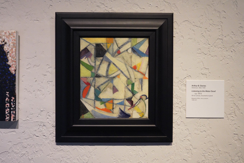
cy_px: 82
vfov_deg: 28.1
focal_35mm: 48
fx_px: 325
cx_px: 122
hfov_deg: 41.1
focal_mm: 48
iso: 10000
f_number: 11
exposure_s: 1/100
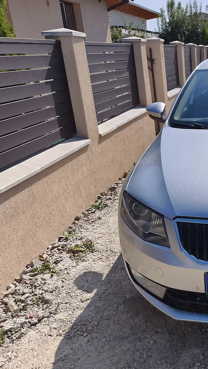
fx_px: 353
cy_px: 186
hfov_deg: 28.1
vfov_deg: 55.3
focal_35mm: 36
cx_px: 258
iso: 50
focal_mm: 6.06
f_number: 1.7
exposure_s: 1/493
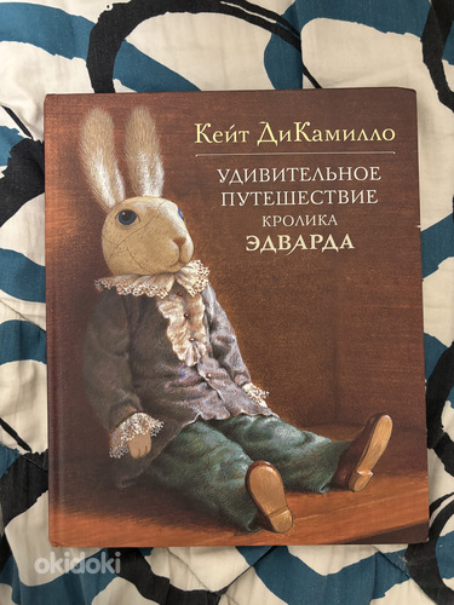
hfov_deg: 53.1
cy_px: 302
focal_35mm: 26
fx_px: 455
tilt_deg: -88.0
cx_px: 227
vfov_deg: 67.3
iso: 640
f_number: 1.6
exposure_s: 1/40
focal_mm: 5.96
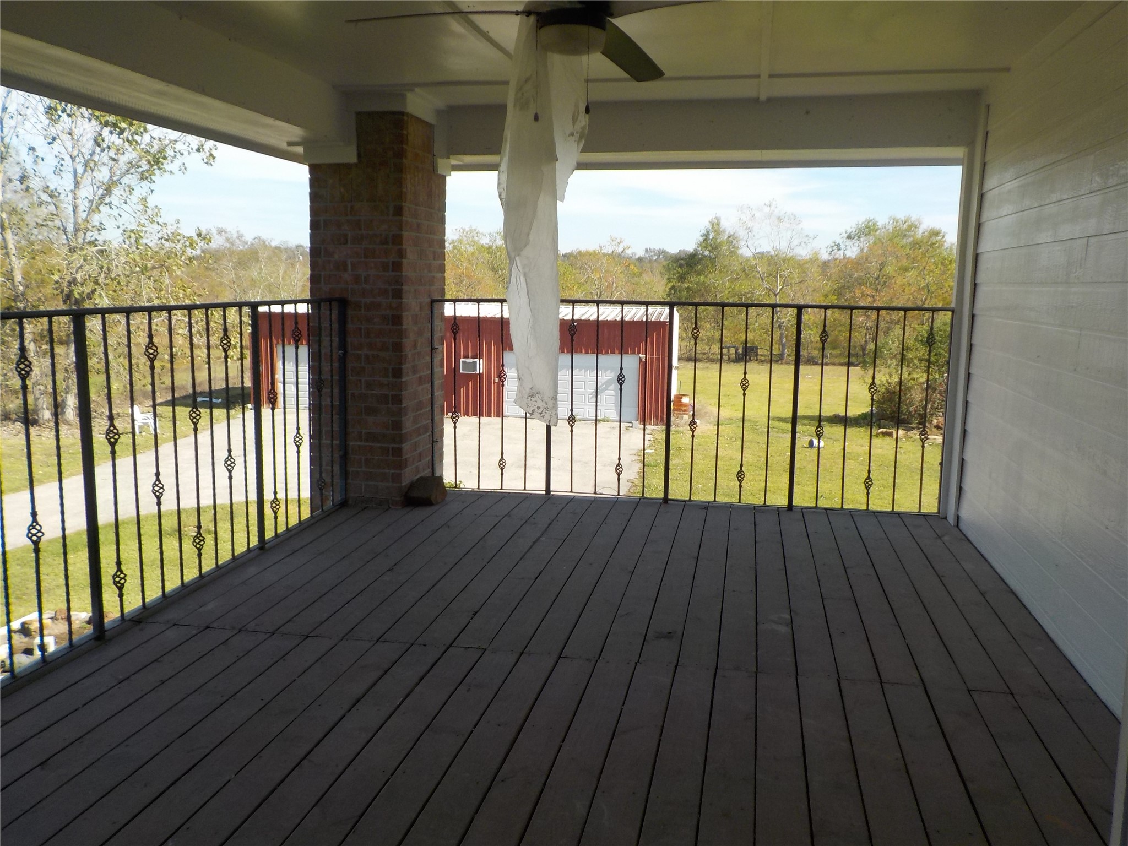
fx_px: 978
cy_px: 423
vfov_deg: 46.8
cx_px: 564
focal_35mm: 30
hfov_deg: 60.0
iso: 125
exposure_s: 1/800
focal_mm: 4.1
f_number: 3.3
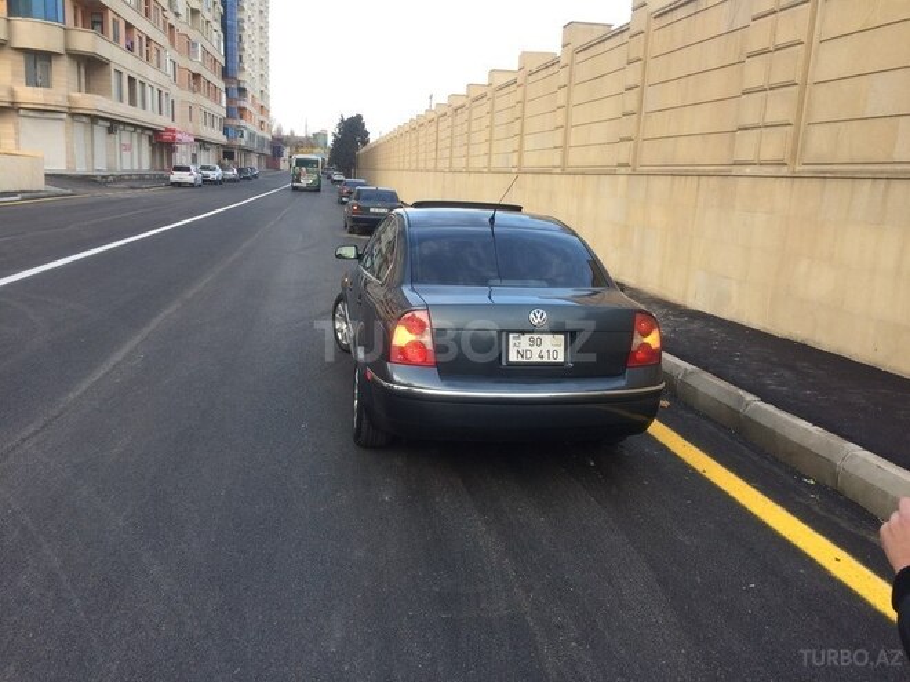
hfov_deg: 61.7
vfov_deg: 48.2
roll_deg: -1.5
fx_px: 762
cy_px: 341
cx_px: 455
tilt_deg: -11.6
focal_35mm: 29
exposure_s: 1/316
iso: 32
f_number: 2.2
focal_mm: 4.15
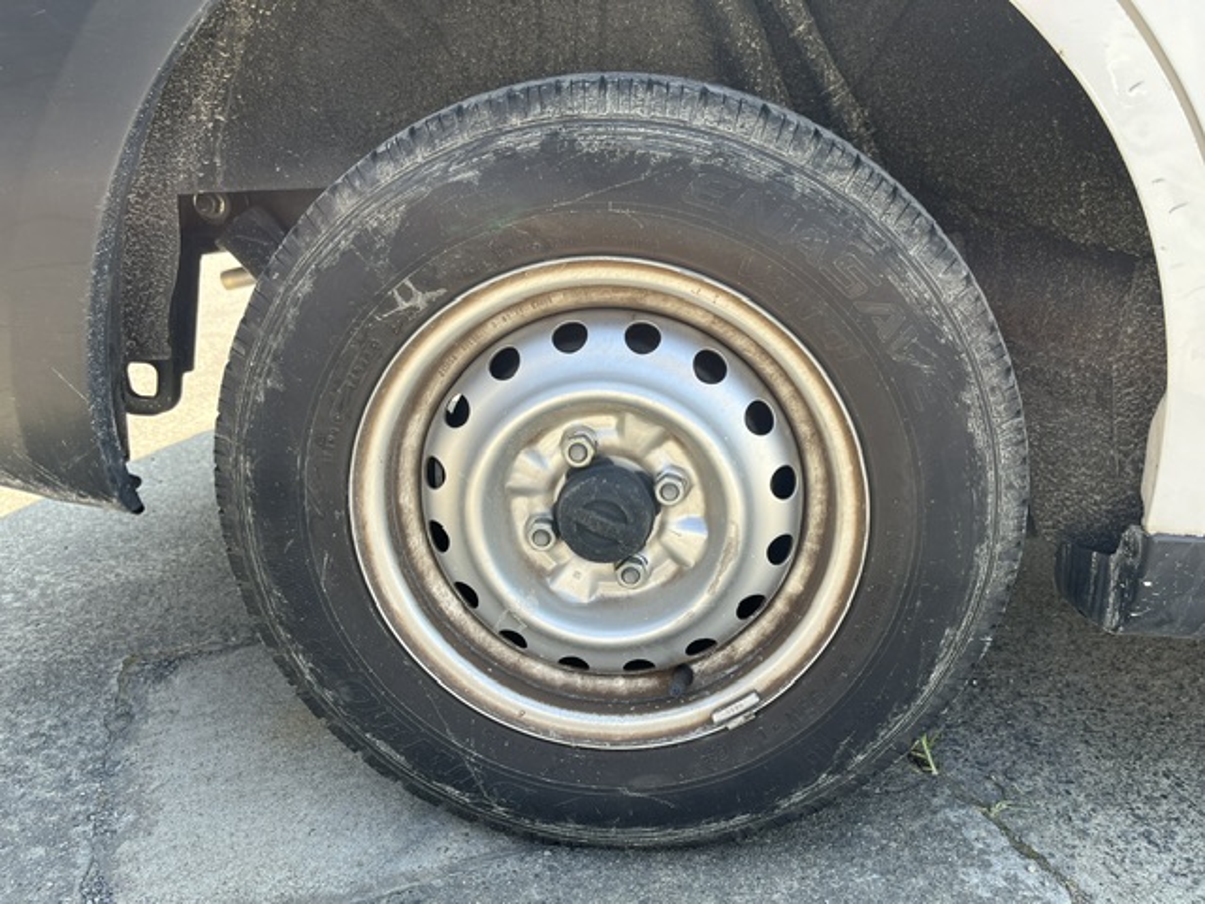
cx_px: 602
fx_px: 905
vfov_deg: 53.1
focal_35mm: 26
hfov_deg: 67.3
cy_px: 452
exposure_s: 1/430
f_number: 1.6
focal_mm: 5.1
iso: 50
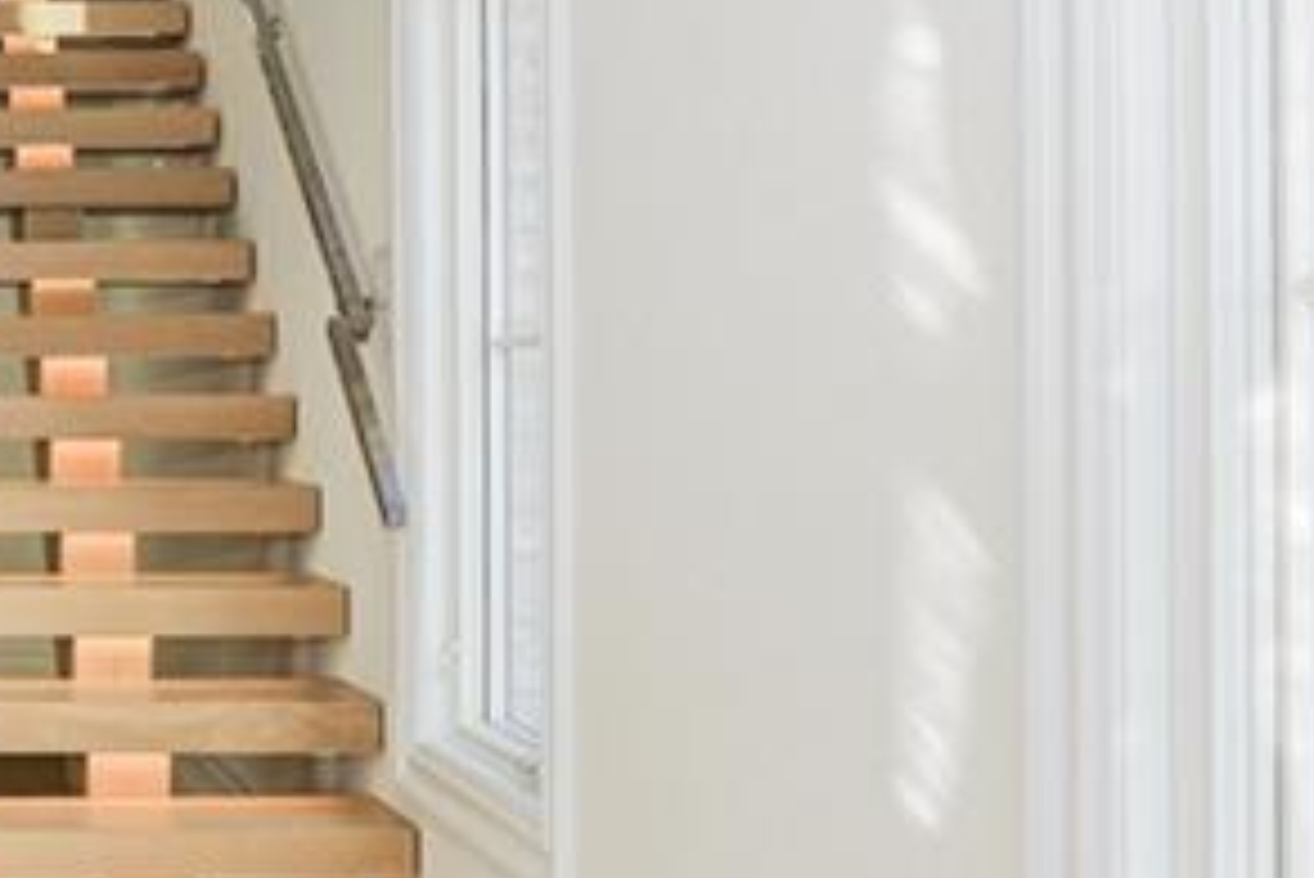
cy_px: 333
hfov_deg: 30.2
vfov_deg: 23.5
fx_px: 2109
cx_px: -212
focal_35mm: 58
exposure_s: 1/60
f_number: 5.6
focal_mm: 16.5
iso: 50
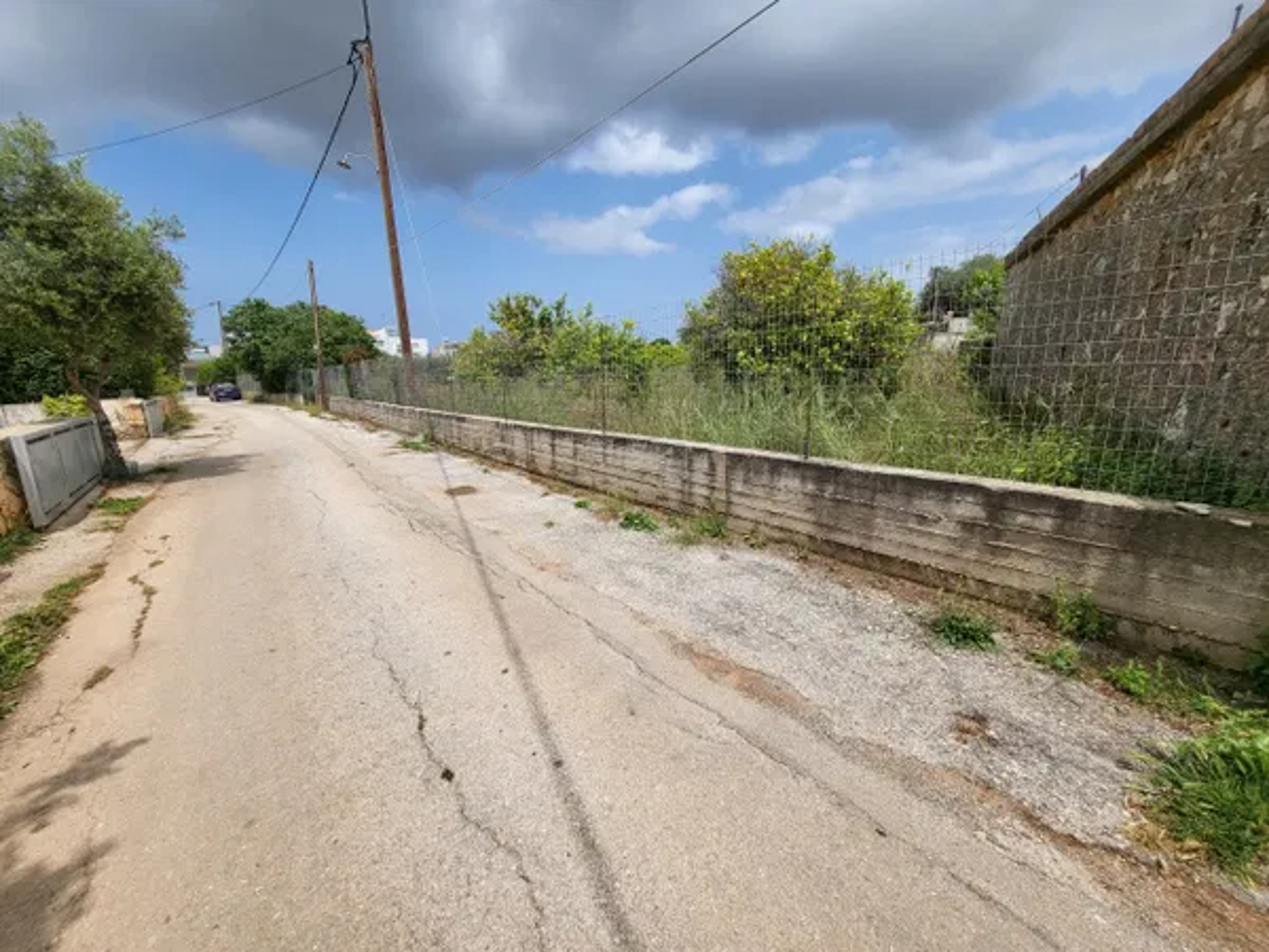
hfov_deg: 106.2
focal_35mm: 13
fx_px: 477
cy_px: 476
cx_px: 634
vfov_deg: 89.9
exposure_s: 1/1453
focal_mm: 1.74
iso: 32
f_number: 2.2
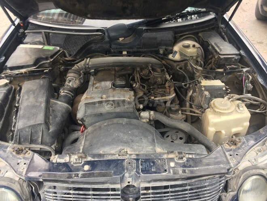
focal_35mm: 29
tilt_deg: -40.7
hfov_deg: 61.7
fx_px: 224
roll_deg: +0.0
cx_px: 134
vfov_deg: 48.2
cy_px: 100
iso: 40
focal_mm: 4.15
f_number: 2.2
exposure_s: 1/50
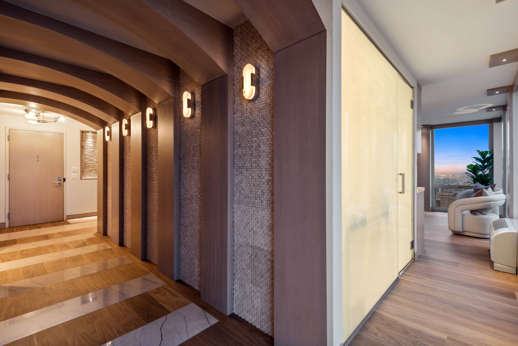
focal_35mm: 16
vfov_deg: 73.8
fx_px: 230
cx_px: 259
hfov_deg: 96.7
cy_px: 173
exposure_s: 1/6
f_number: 8
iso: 500
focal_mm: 16
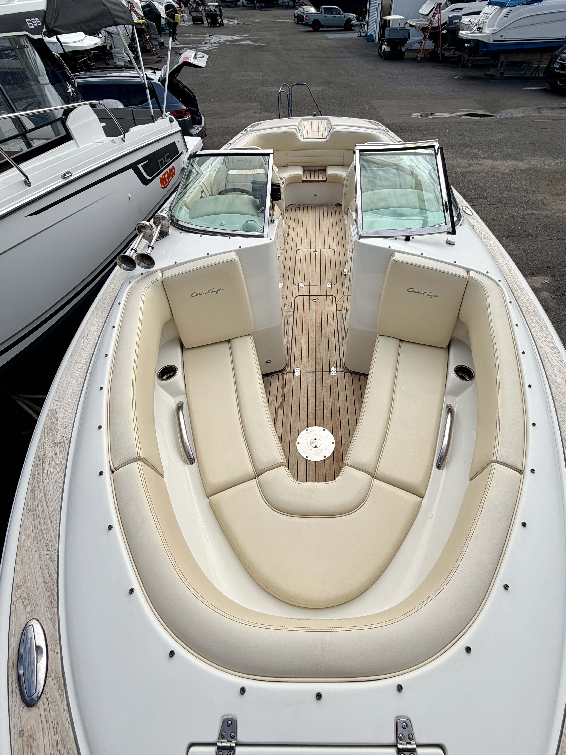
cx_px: 300
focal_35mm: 15
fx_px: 327
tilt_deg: -47.1
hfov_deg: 81.7
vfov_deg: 98.2
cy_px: 378
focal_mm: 2.22
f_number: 2.2
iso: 20
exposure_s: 1/1368
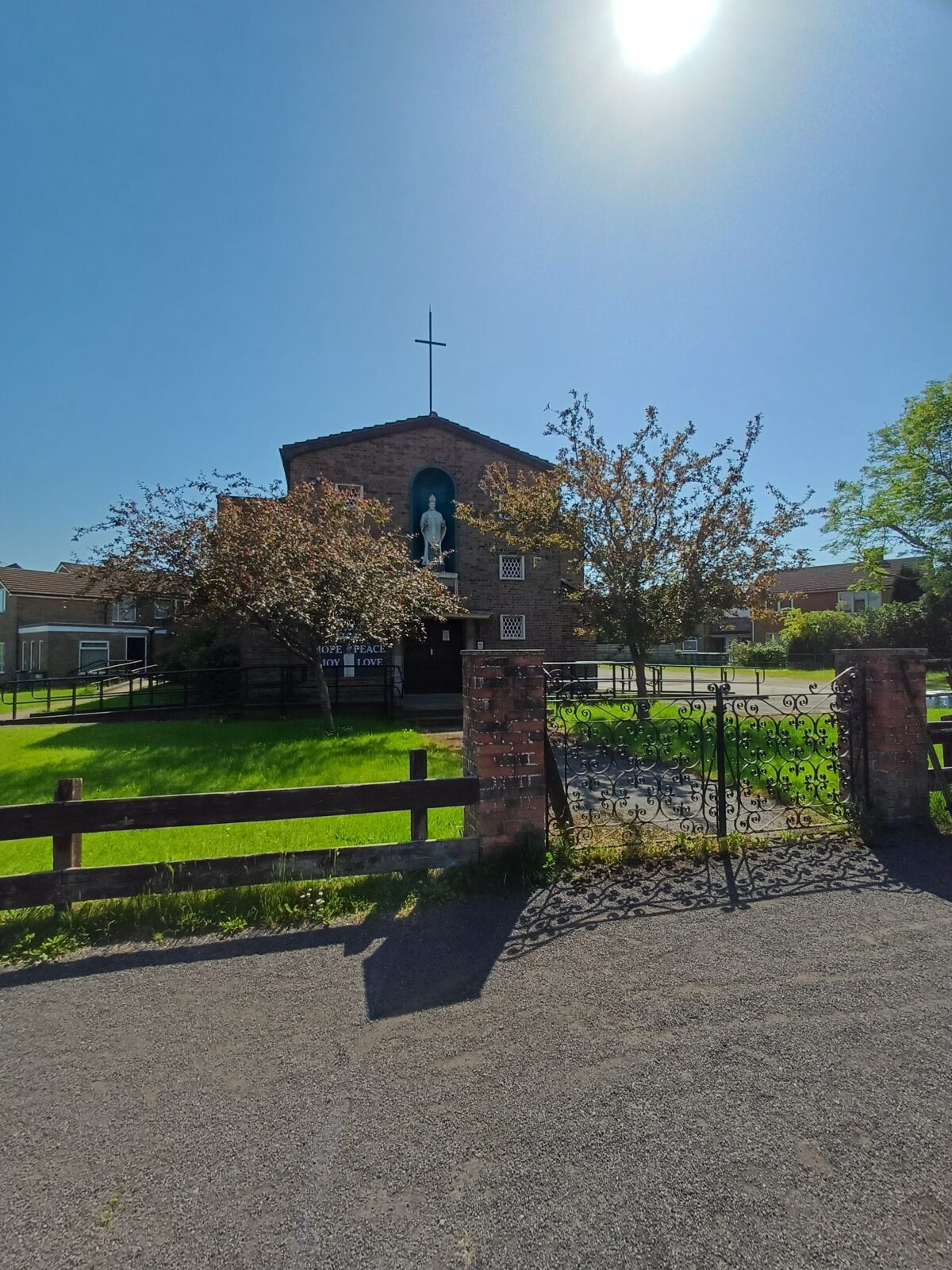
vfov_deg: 94.5
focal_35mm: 16
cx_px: 476
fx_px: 587
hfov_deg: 78.1
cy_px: 635
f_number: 2.2
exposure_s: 1/2304
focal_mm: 1.64
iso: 40
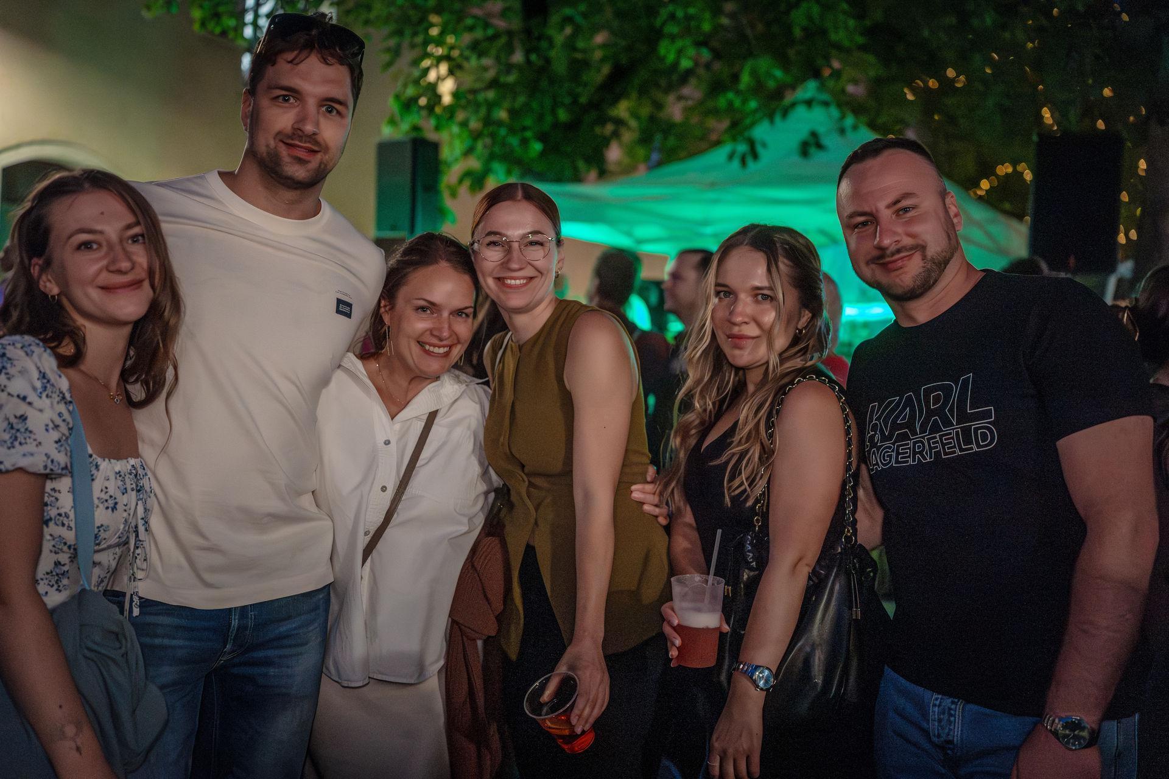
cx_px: 584
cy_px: 390
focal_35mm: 35
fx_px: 1136
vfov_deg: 37.9
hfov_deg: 54.4
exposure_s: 1/160
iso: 25600
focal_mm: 35
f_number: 2
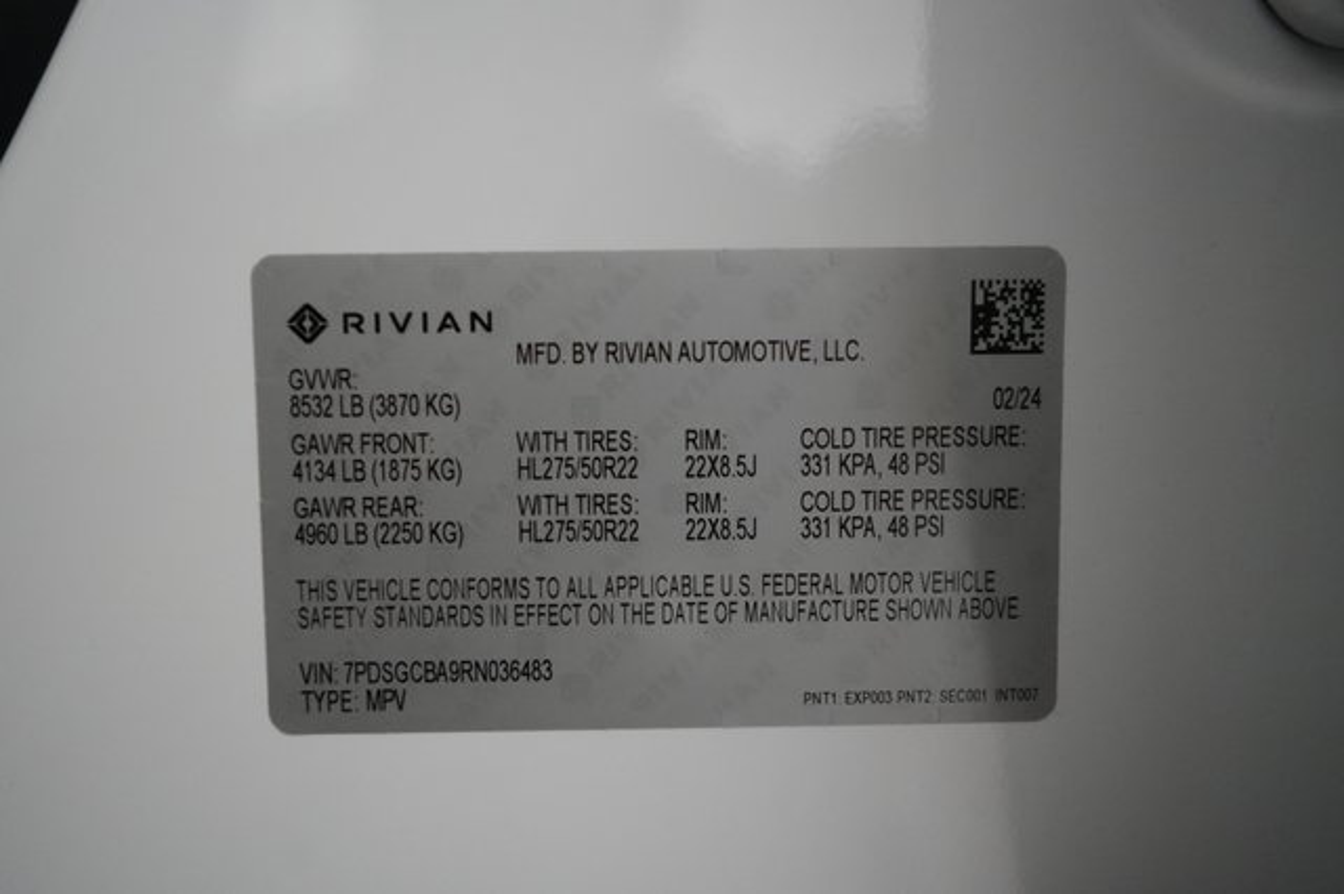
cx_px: 672
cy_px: 447
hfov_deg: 69.4
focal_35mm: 26
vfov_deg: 49.5
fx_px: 970
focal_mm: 26
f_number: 2.8
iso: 5000
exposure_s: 1/160
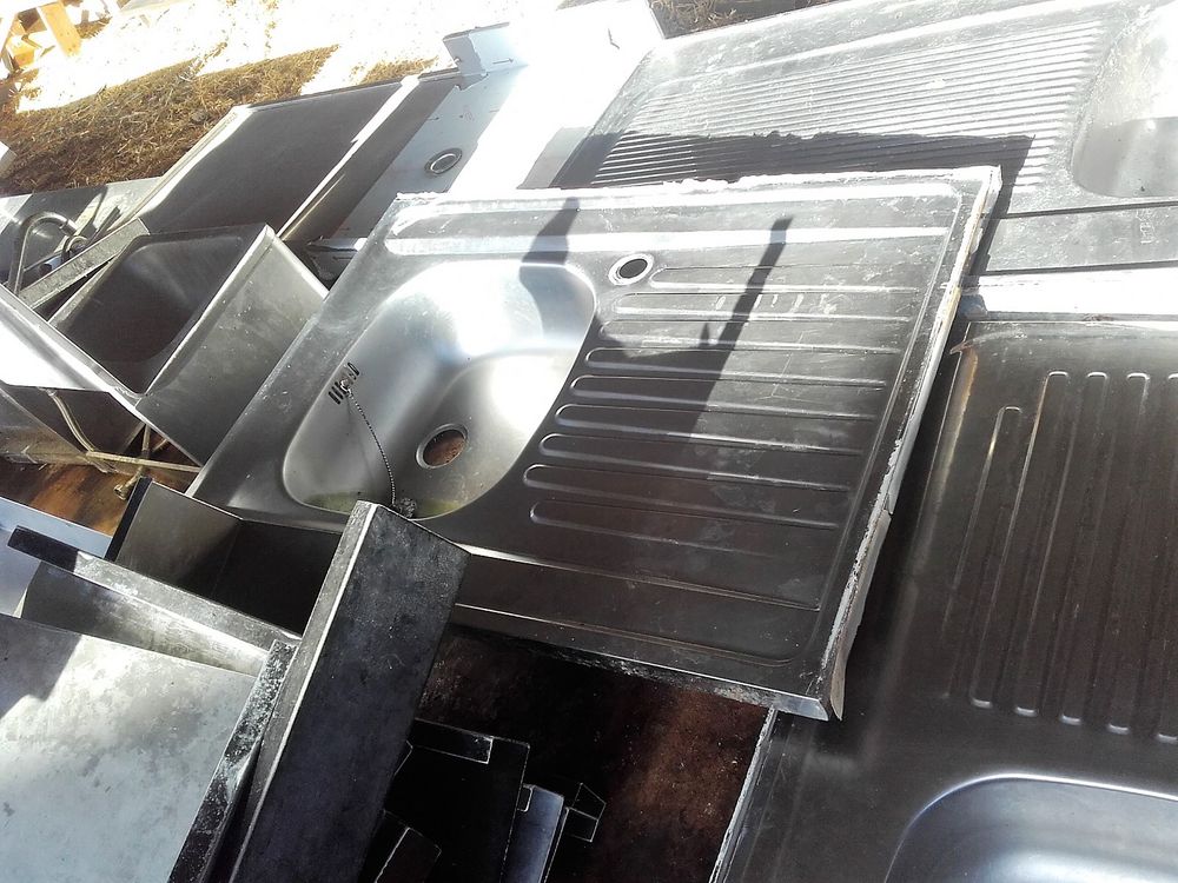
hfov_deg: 58.4
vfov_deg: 45.4
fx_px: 1055
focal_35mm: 31
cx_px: 589
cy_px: 442
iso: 50
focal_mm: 3.3
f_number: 2.2
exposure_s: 1/124
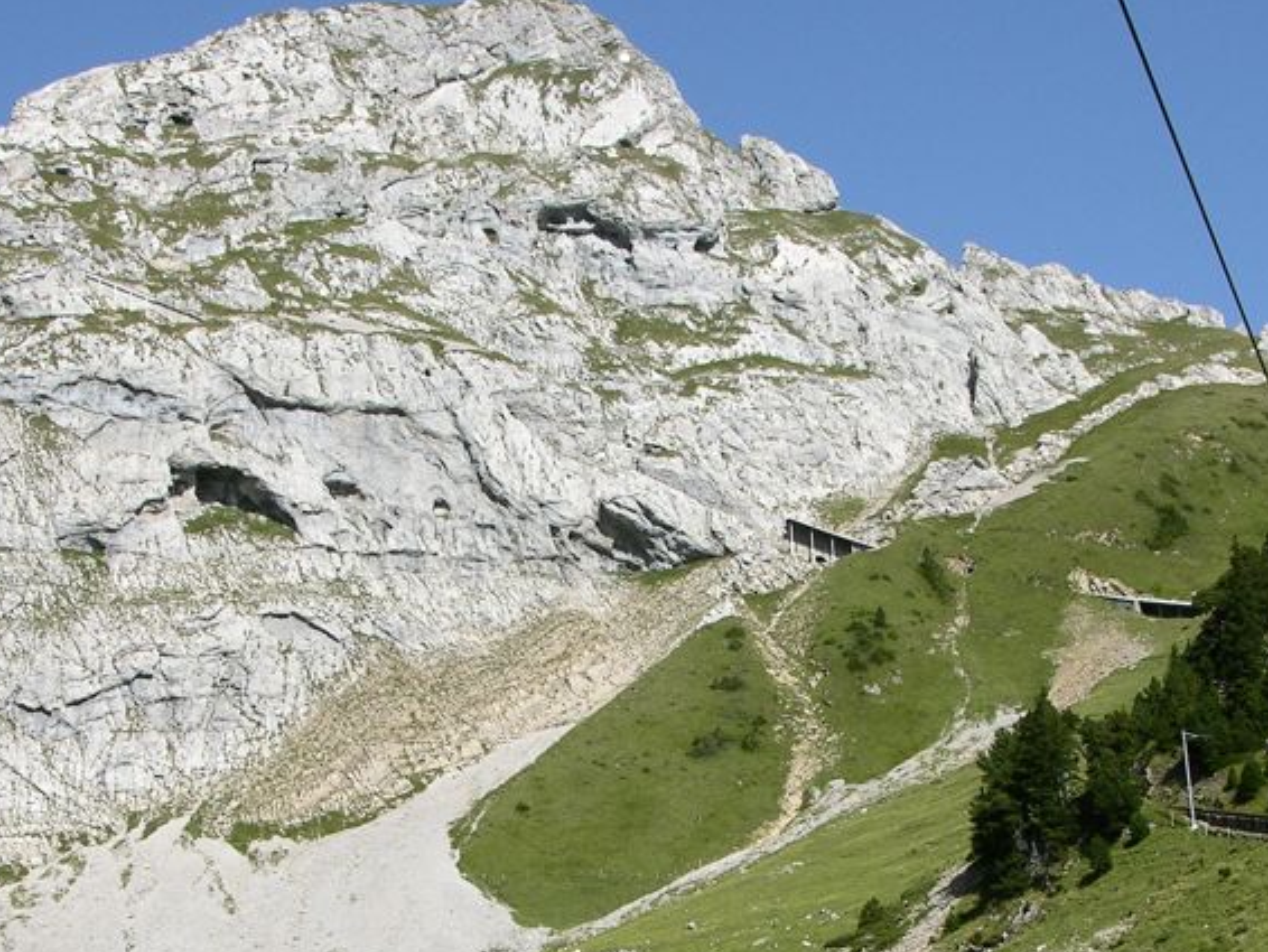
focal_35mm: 68
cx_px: 630
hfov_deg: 28.5
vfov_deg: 21.3
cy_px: 812
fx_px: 2492
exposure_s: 1/120
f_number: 8
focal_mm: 8.9
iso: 50
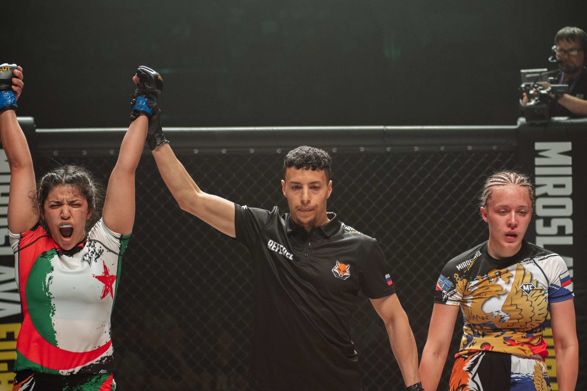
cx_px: 302
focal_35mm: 82
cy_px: 190
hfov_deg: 24.6
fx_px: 1344
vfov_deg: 16.6
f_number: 4
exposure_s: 1/1250
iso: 2000
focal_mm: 80
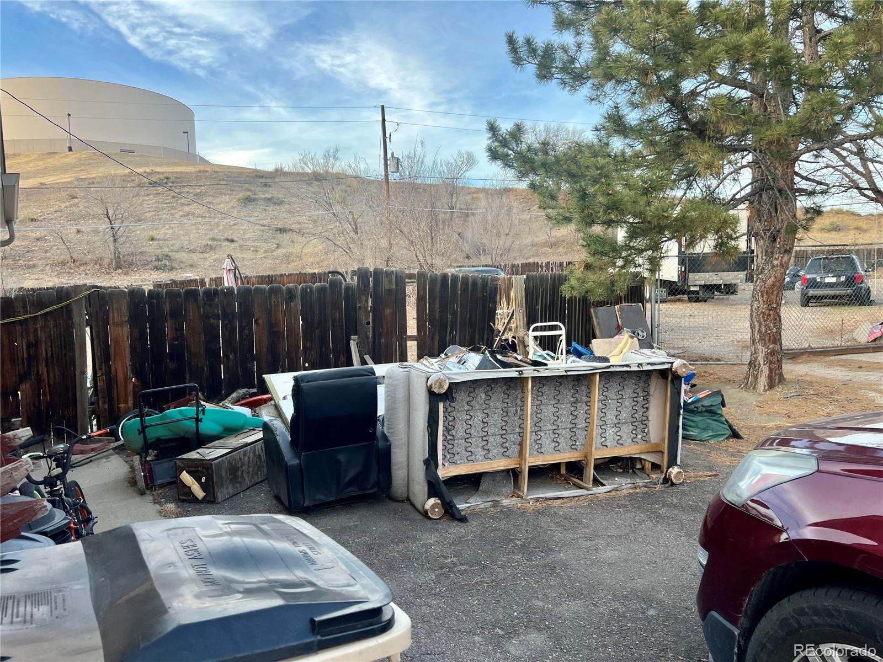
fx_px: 663
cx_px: 442
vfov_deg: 53.1
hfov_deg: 67.3
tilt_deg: -5.0
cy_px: 331
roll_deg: +2.5
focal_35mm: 26
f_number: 1.5
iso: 40
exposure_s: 1/195
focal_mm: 5.7
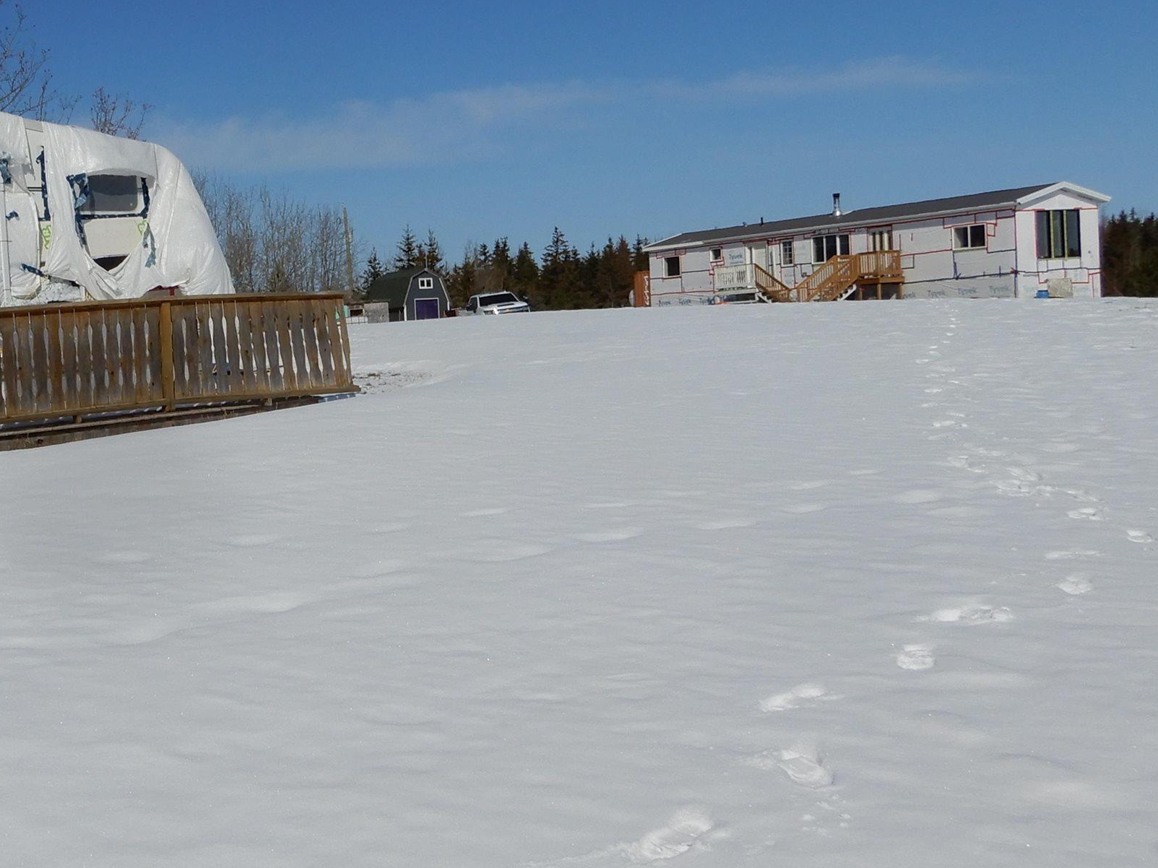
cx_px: 191
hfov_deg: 39.2
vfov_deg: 31.5
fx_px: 1539
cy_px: 422
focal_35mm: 46
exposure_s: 1/2000
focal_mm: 4.3
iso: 80
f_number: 5
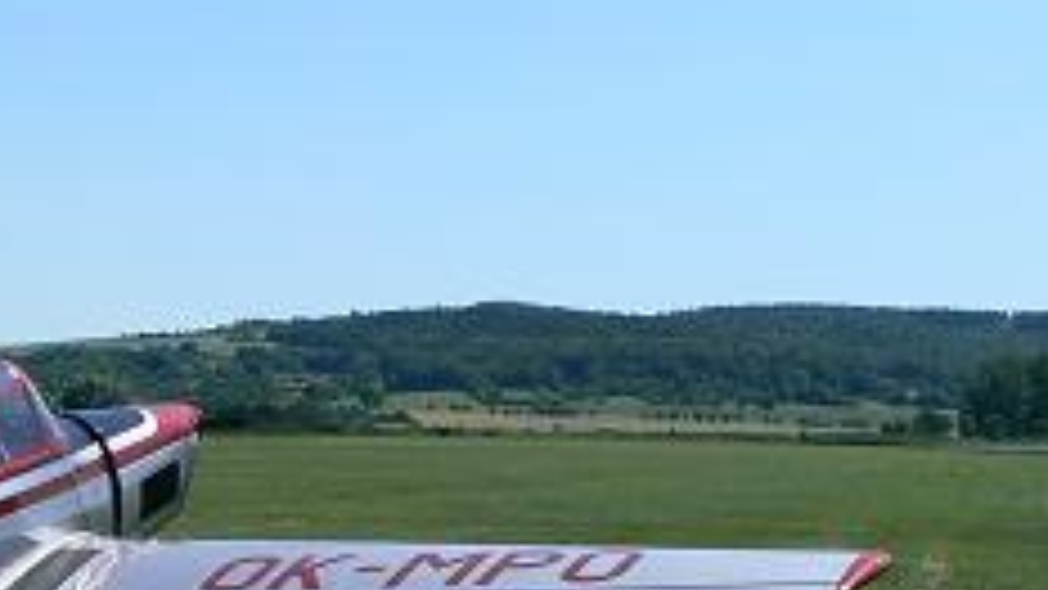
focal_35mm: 109
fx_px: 3029
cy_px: 604
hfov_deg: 19.0
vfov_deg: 11.0
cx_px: -40
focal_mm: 6
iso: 80
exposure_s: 1/400
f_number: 7.1
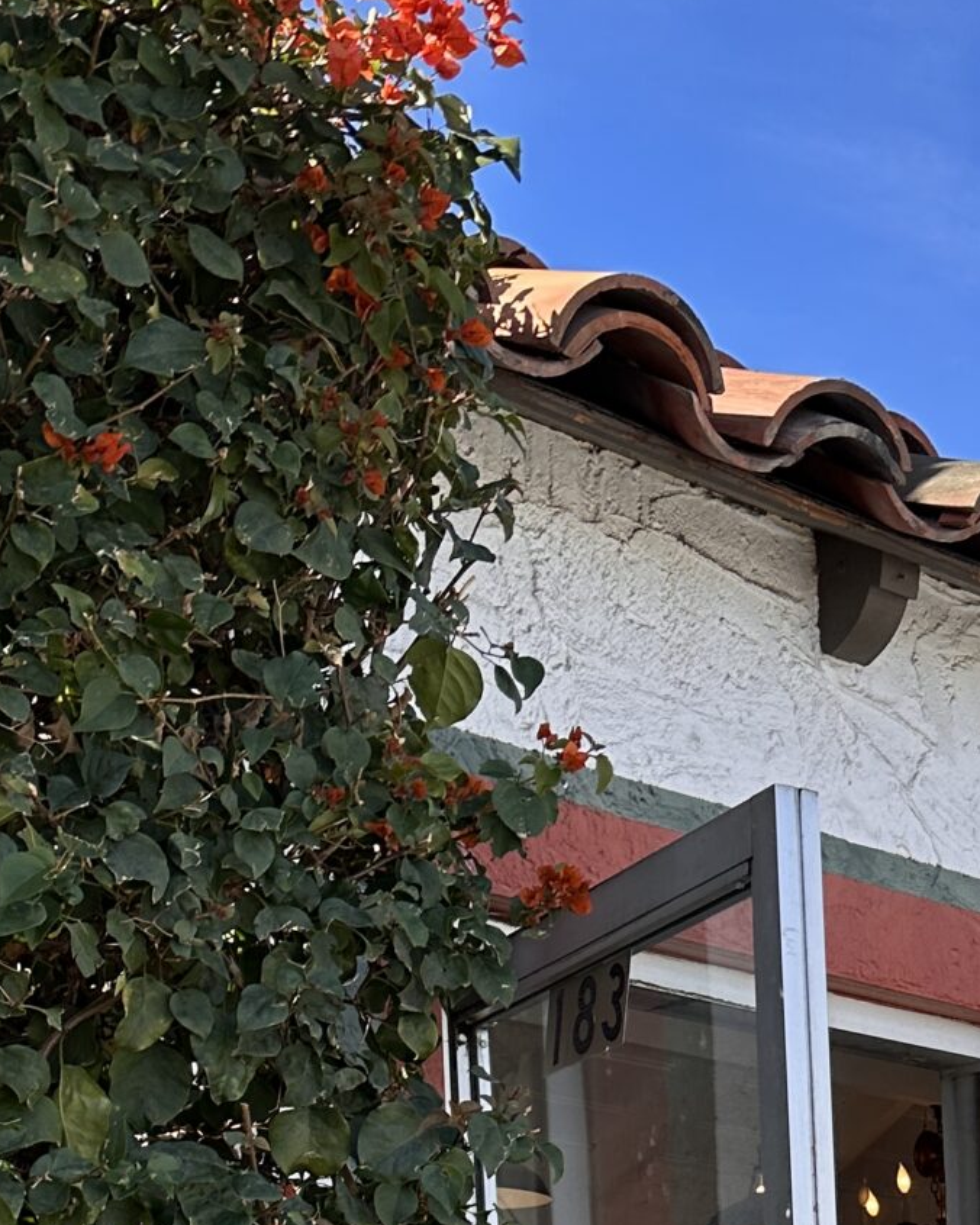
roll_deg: +1.4
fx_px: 2574
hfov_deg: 20.0
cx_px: 1239
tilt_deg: -1.2
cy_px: 1686
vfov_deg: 23.1
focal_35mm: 71
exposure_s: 1/1304
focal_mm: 6.86
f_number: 1.78
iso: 80
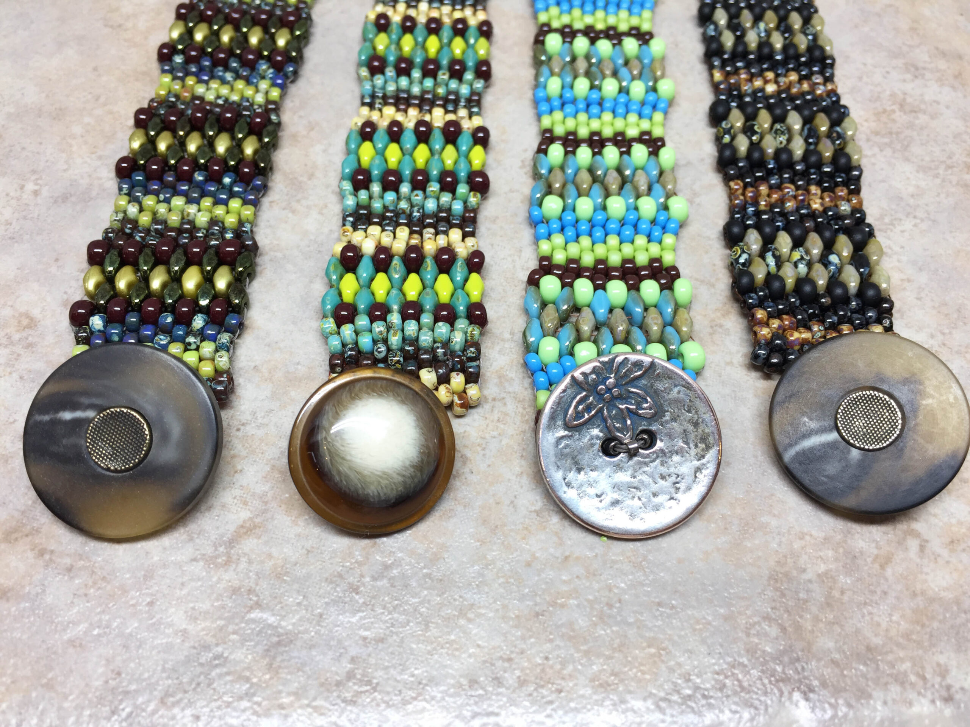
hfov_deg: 61.7
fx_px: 813
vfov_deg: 48.2
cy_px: 364
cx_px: 485
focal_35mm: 29
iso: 32
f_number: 2.2
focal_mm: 4.15
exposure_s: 1/60
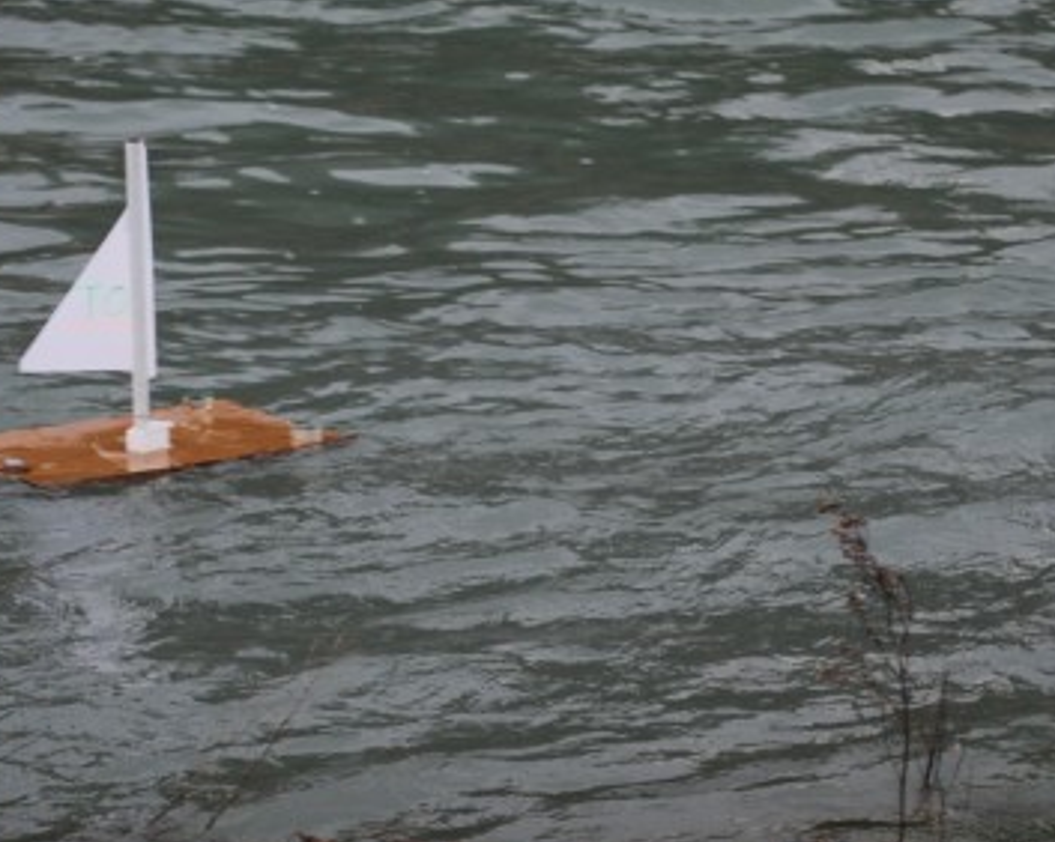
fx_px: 5494
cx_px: 529
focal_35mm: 176
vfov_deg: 8.8
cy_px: 351
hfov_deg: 11.0
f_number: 5.6
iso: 200
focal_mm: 55
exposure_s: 1/80
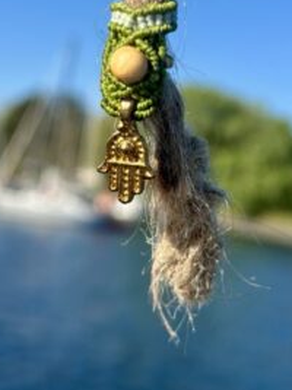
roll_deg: -7.5
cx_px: 149
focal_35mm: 72
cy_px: 108
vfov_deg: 26.8
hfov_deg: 20.4
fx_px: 810
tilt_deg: +8.4
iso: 80
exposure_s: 1/4785
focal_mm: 6.86
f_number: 1.78
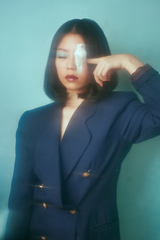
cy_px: 120
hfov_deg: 26.0
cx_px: 80
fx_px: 347
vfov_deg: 38.2
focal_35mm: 52
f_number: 5
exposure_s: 1/125
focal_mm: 35
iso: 320
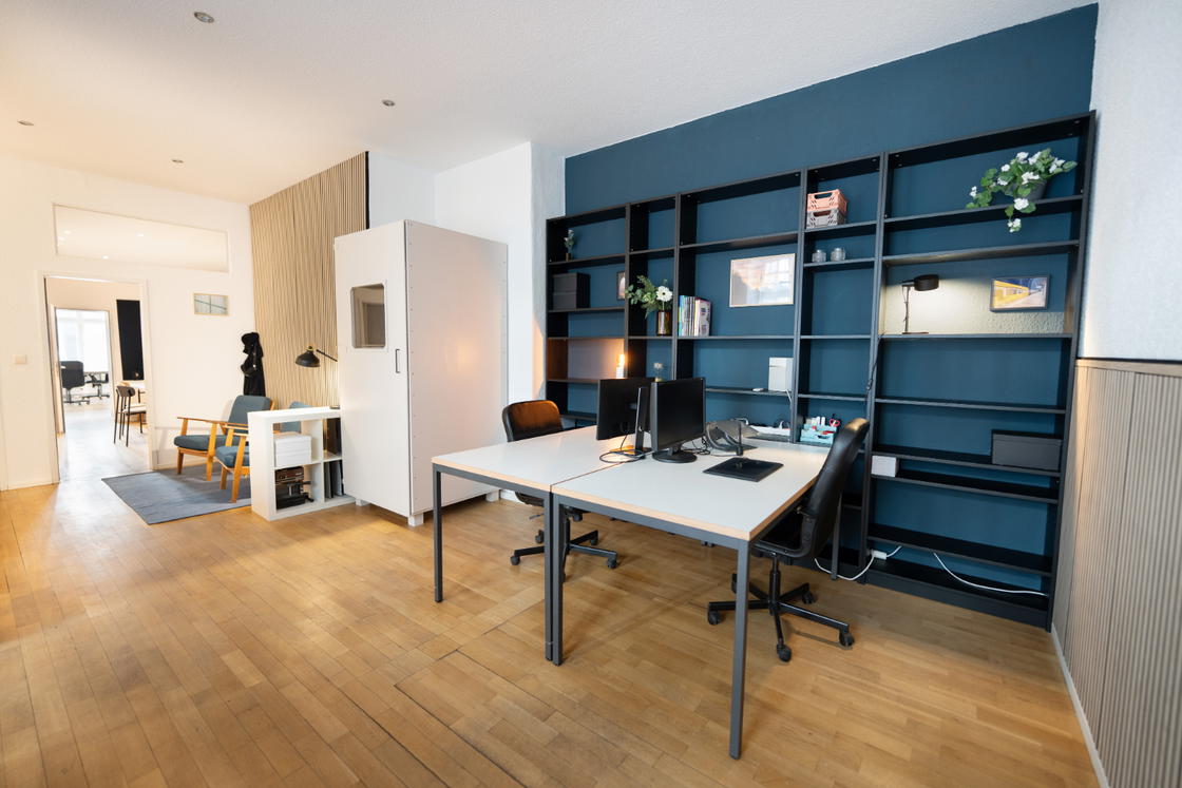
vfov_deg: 81.2
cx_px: 591
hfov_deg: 104.2
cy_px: 394
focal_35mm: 14
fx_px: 460
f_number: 1.8
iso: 320
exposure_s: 1/6
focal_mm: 14
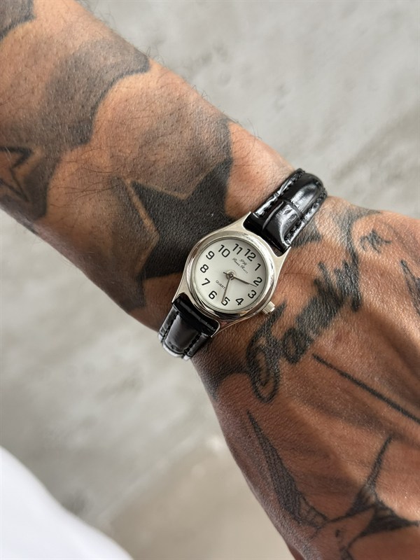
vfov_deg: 39.7
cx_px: 210
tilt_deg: -52.4
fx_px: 777
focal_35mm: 48
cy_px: 280
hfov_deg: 30.3
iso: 200
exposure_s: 1/60
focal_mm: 6.76
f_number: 1.78
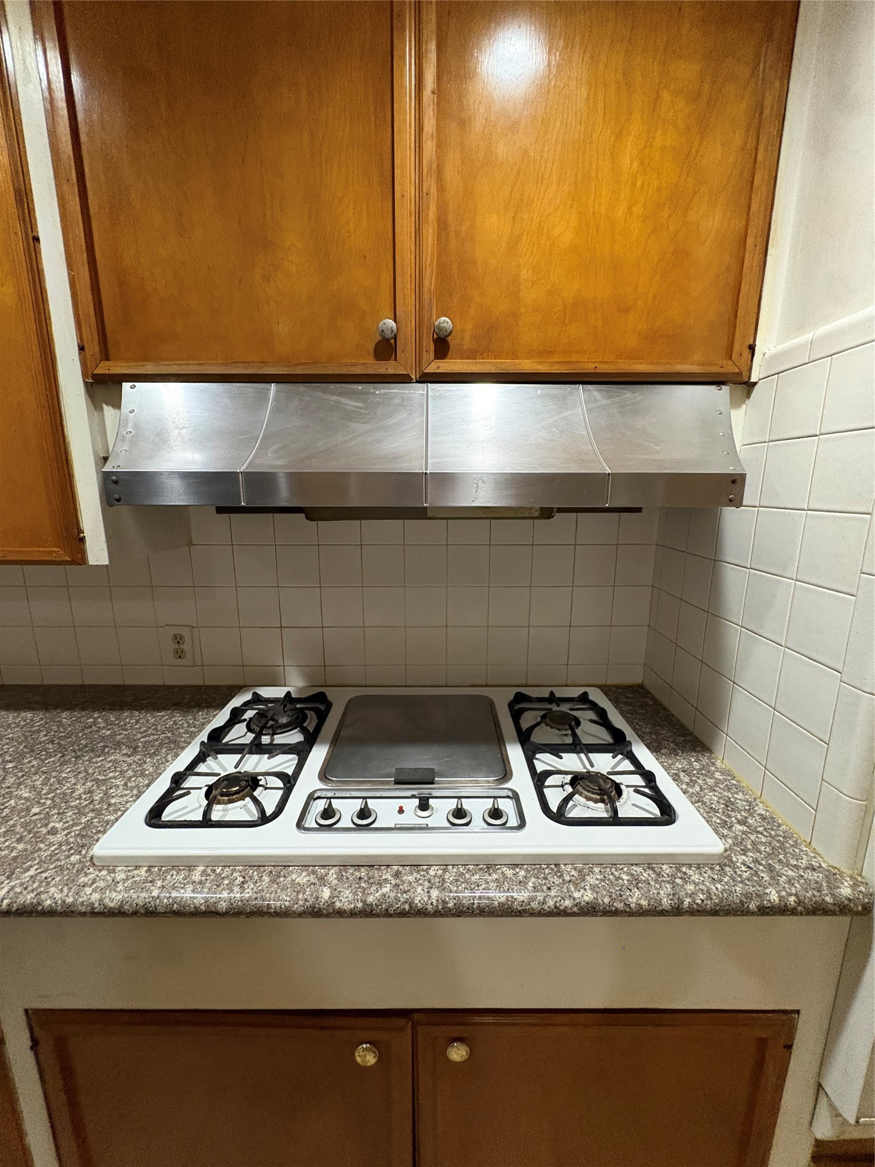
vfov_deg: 102.1
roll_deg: -0.7
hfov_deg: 85.7
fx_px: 472
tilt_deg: -10.7
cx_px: 438
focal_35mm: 14
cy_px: 584
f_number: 2.2
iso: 640
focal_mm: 2.22
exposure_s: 1/60
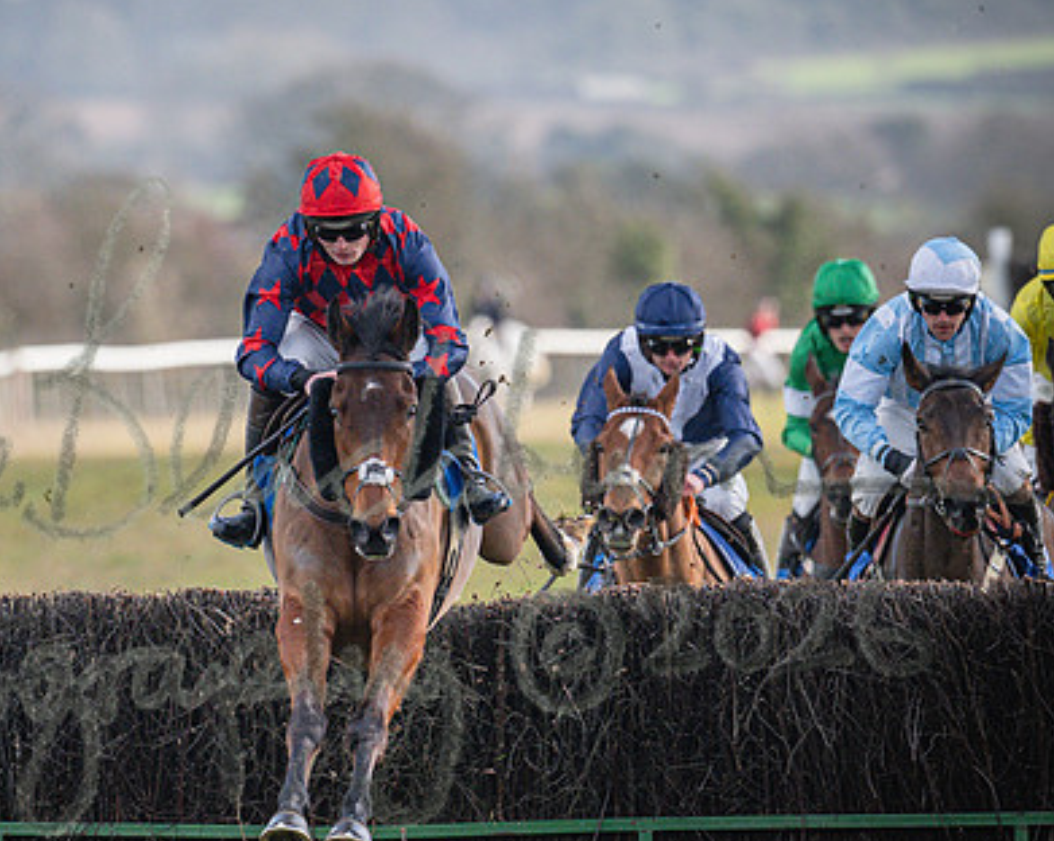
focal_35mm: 974
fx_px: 30353
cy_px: 364
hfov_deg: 2.0
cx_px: 240
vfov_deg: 1.6
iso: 800
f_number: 5
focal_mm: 400
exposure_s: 1/2000
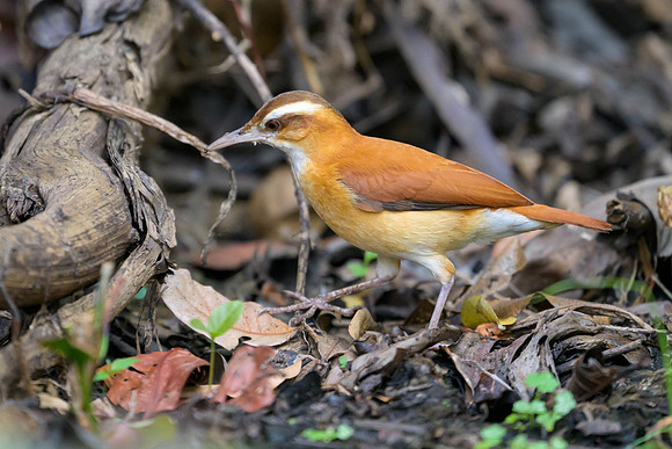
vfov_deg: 1.5
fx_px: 16909
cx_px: 280
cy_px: 119
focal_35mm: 906
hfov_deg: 2.3
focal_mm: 560
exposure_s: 1/1000
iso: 3600
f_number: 4
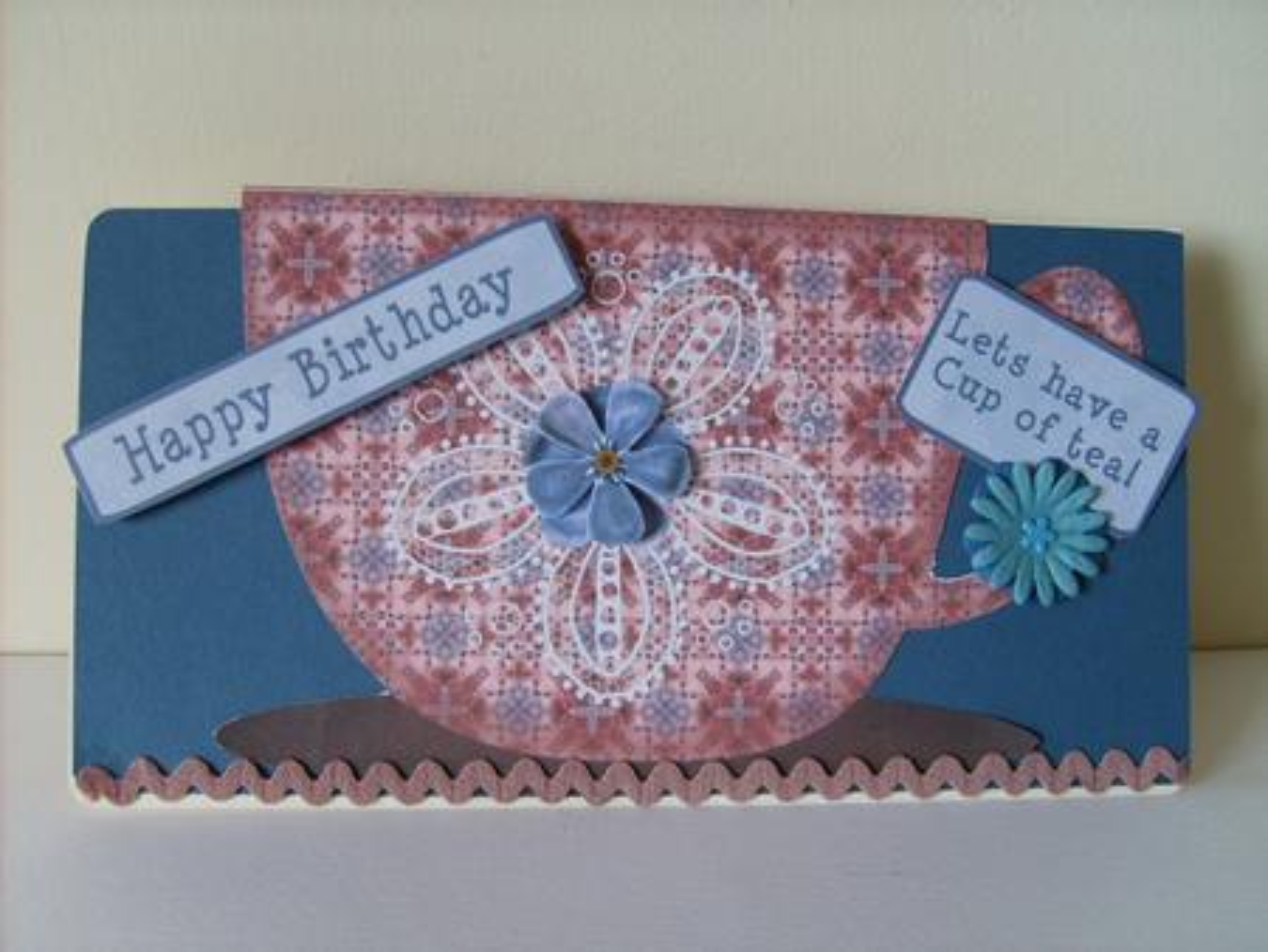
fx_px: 1283
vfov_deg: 40.7
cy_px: 476
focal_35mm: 35
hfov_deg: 52.6
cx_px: 634
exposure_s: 1/45
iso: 50
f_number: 2.8
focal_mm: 5.8
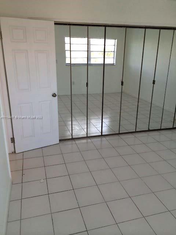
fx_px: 203
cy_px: 118
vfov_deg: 60.0
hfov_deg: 46.8
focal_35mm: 30
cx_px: 88
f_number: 2.2
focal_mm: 4.12
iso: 32
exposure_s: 1/120
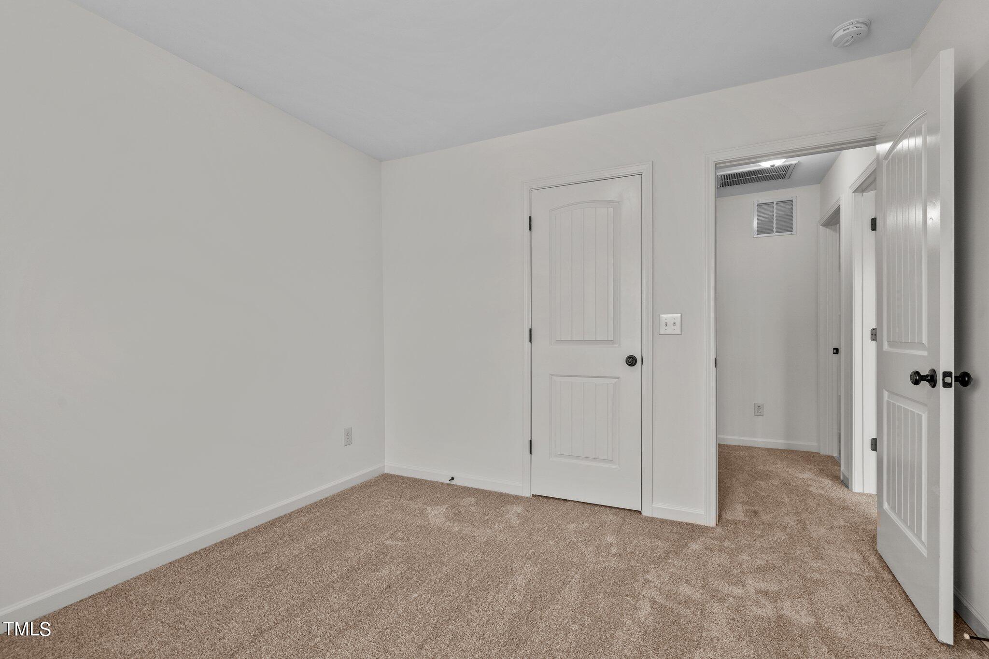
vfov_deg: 73.7
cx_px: 494
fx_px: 439
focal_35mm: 16
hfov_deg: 96.7
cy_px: 330
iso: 400
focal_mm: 16
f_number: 8
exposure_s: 1/6
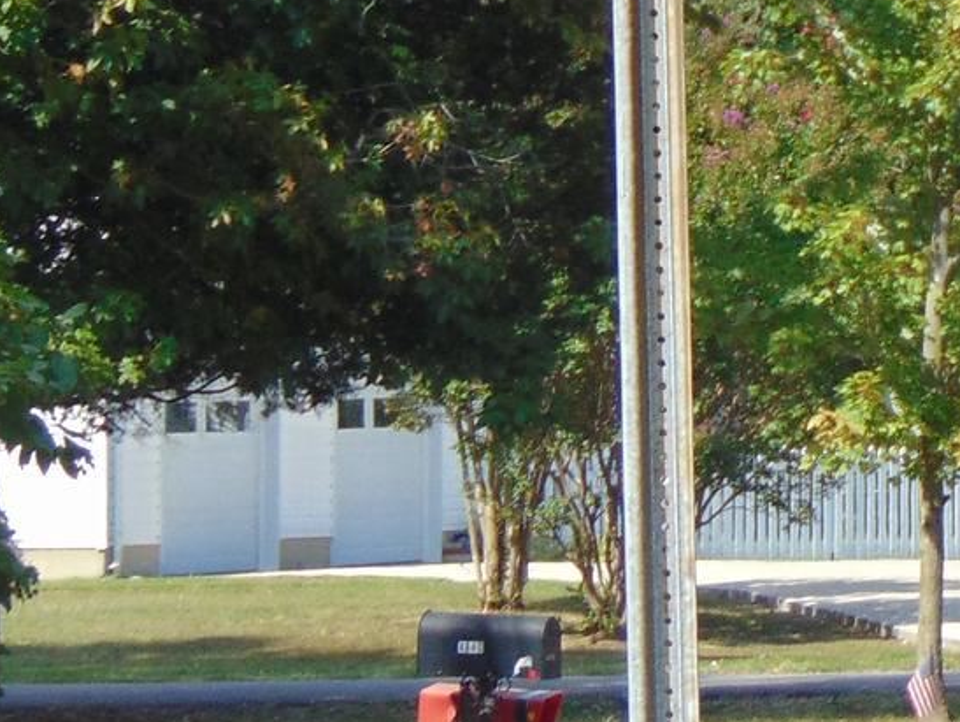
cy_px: -169
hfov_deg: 4.9
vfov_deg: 3.7
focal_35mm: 404
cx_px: 1171
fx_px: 11211
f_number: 3.9
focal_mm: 19.4
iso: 80
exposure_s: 1/500
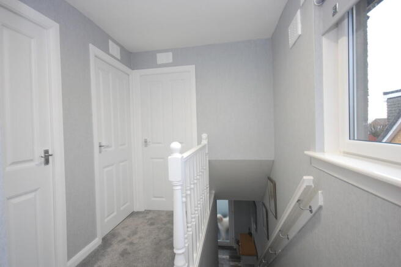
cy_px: 134
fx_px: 192
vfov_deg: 69.5
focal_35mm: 17
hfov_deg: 92.5
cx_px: 200
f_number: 4.5
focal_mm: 11.5
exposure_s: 1/30
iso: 400
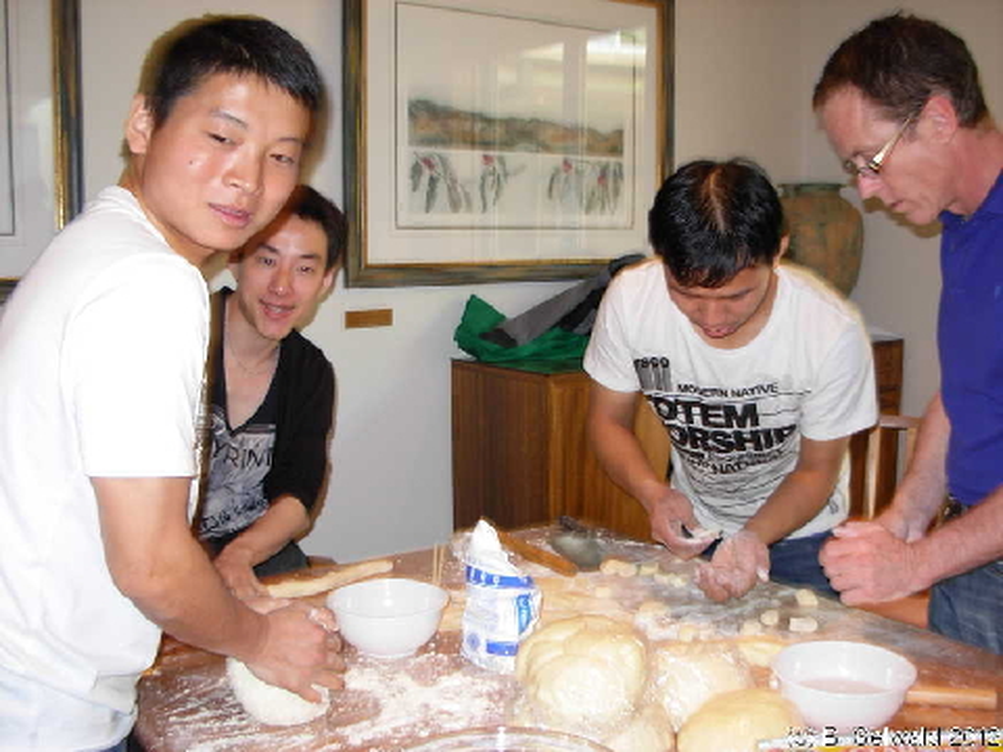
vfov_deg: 37.7
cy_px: 376
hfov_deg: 49.0
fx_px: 1101
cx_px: 502
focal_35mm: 38
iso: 97
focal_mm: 6.3
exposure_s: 1/27.6
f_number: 2.9
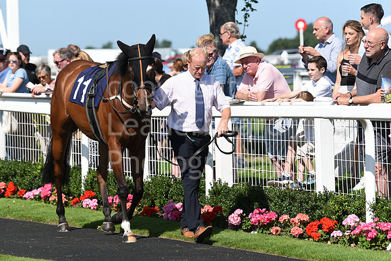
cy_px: 130
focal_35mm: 200
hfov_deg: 10.3
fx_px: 2173
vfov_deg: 6.9
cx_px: 196
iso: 400
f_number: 5.6
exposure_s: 1/2500
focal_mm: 200
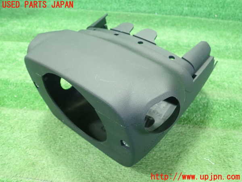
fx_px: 210
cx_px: 121
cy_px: 91
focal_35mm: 30
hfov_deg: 60.0
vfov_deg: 46.8
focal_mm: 5.5
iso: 800
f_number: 2.3
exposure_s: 1/100
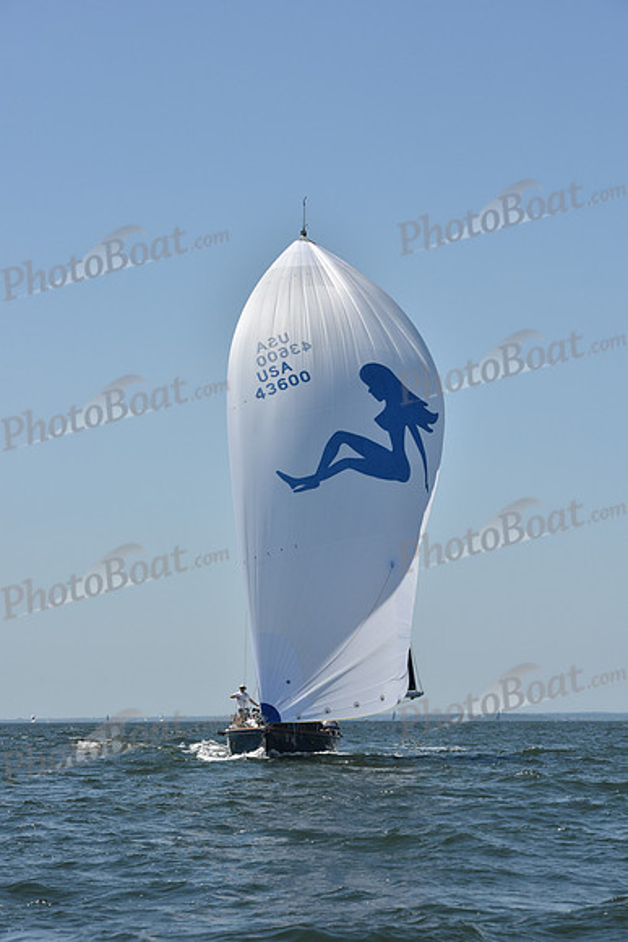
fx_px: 2563
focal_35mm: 98
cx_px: 314
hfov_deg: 14.0
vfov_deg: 20.8
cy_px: 471
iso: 250
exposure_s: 1/1250
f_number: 9
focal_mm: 98
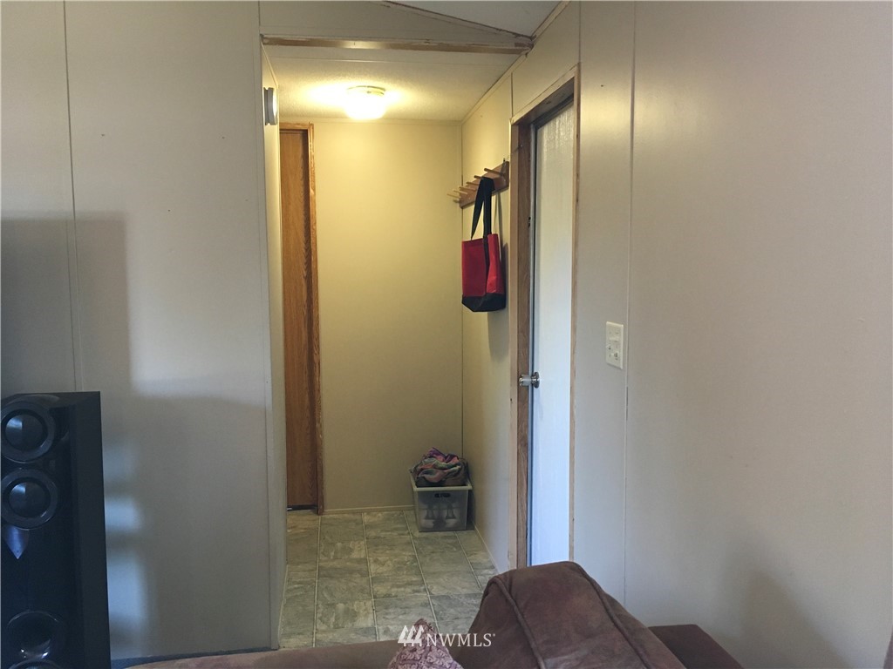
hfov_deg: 61.7
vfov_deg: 48.2
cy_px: 334
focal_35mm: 29
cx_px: 446
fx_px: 748
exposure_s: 1/30
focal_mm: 4.15
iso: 160
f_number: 2.2
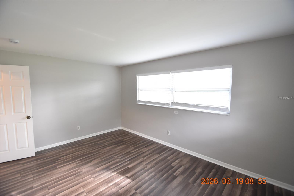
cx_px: 147
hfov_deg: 100.4
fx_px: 122
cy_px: 98
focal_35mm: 15
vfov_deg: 77.3
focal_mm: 10
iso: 800
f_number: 3.5
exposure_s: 1/45
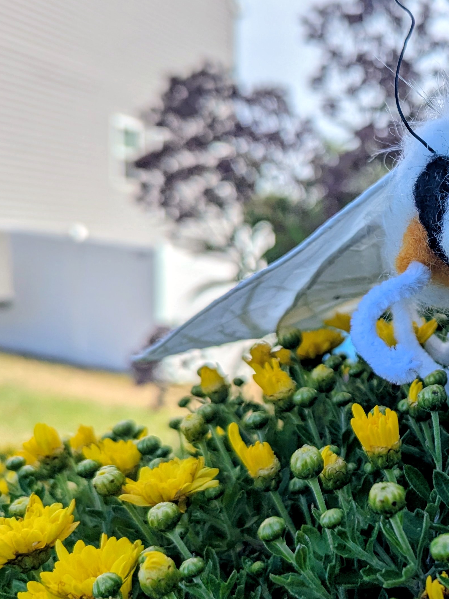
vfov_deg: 41.2
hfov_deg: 28.1
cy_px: 268
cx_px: 520
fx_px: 796
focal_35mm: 46
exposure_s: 1/2632
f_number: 1.85
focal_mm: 6.81
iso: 49
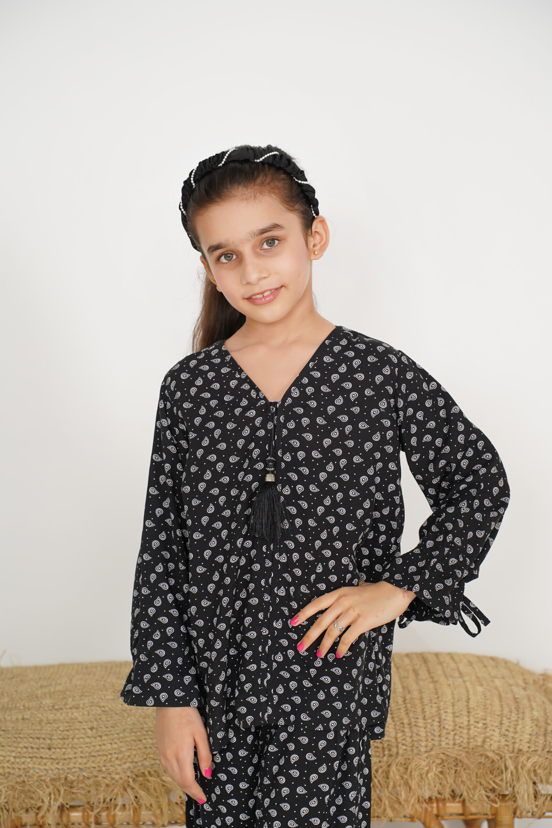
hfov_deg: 18.2
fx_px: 1725
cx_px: 276
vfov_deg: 27.0
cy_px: 414
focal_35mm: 75
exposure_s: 1/160
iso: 160
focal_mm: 75
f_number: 5.6
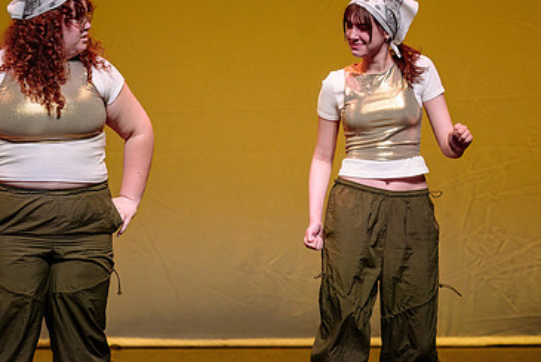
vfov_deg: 3.9
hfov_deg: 5.8
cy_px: 225
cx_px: 269
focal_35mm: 353
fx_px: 5309
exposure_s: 1/500
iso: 1250
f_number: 3.2
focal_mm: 170
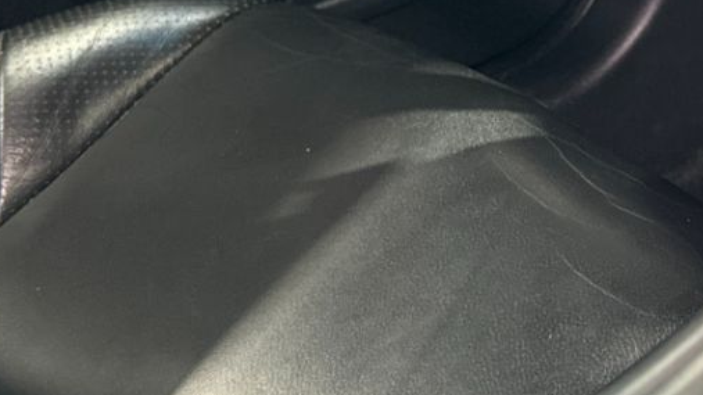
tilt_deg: -17.8
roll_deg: -1.3
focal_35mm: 99
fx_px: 1845
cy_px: -261
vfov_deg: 11.5
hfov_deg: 20.4
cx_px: 801
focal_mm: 6.86
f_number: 1.78
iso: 1000
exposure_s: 1/48
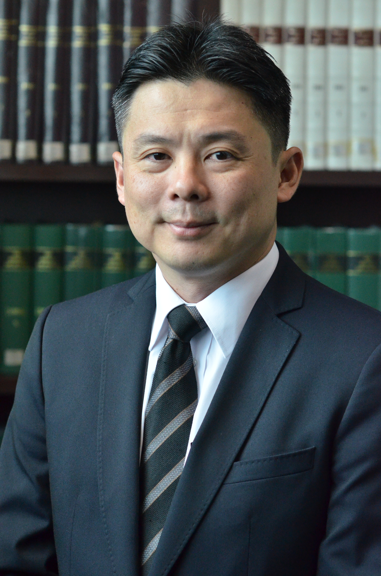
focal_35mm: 128
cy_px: 288
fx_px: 2033
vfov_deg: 16.1
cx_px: 190
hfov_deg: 10.7
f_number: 4.5
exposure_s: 1/500
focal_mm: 85
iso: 2500
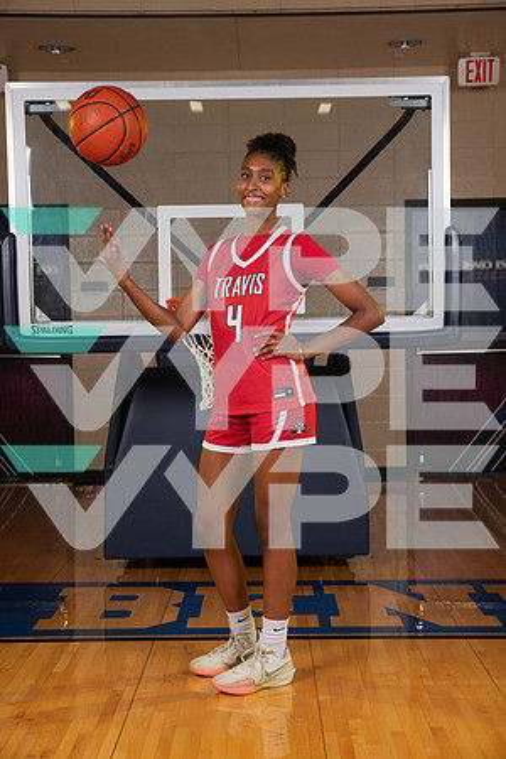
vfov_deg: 36.2
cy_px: 380
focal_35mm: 55
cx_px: 253
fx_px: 1159
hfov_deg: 24.6
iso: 320
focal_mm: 55
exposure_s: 1/320
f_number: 7.1
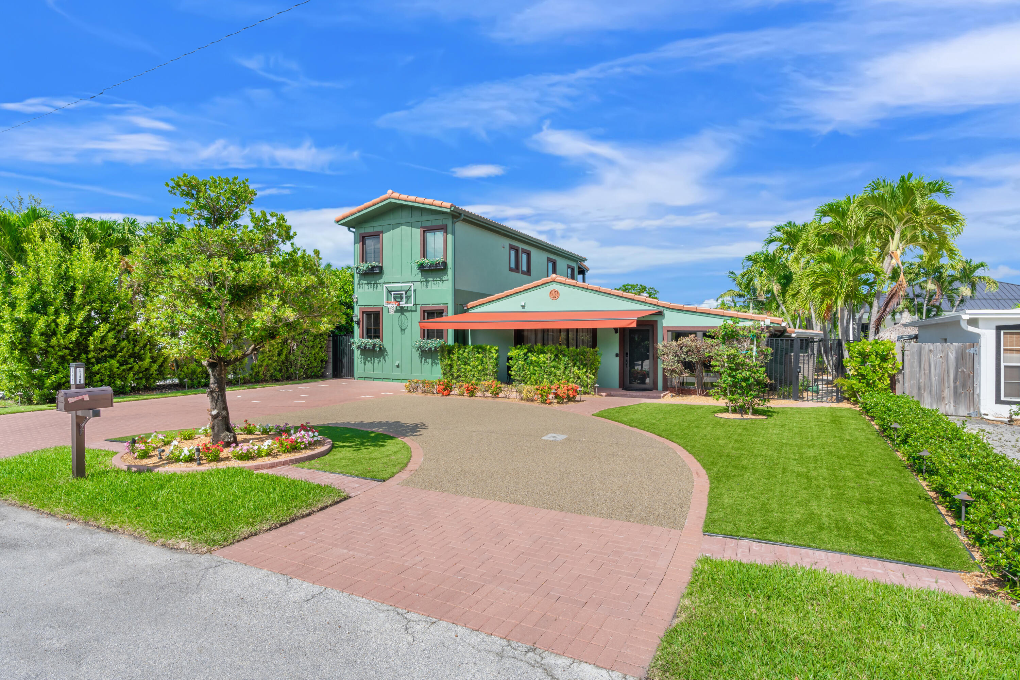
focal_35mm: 19
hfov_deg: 86.9
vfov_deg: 64.6
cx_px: 510
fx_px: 538
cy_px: 340
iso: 500
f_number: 11
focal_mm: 19
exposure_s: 1/250
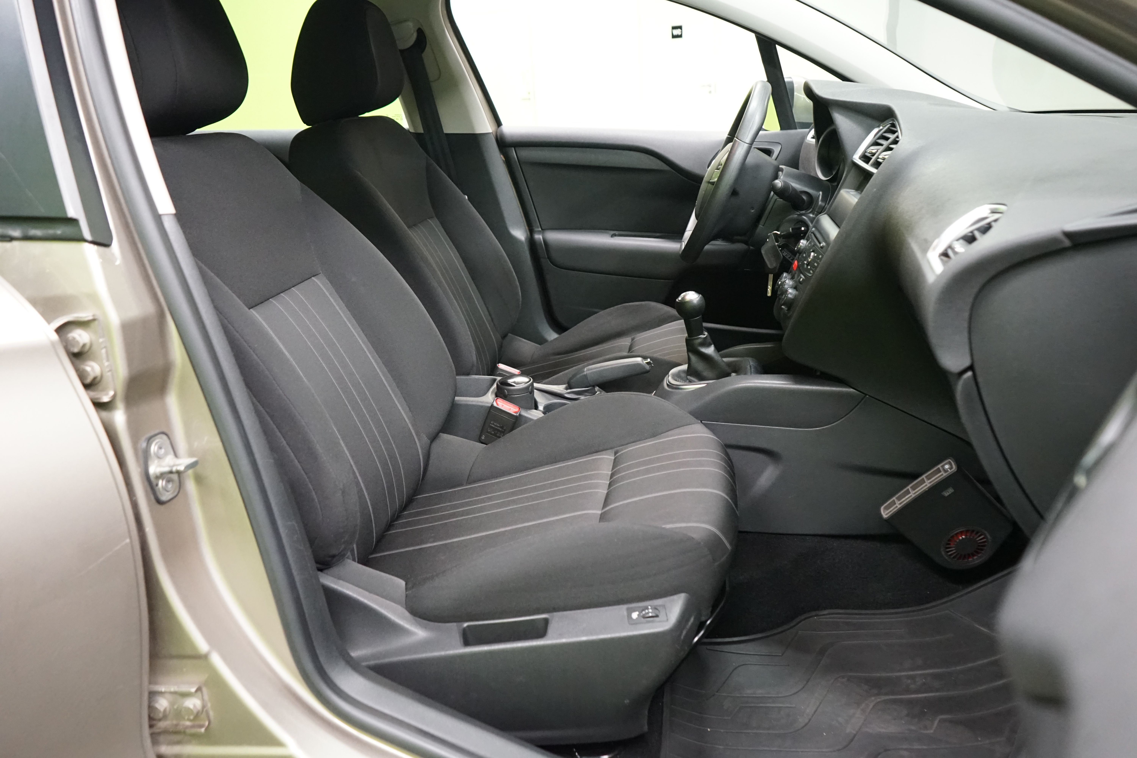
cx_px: 568
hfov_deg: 65.5
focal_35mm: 28
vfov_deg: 46.4
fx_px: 884
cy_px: 379
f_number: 5
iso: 5000
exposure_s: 1/50
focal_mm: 28
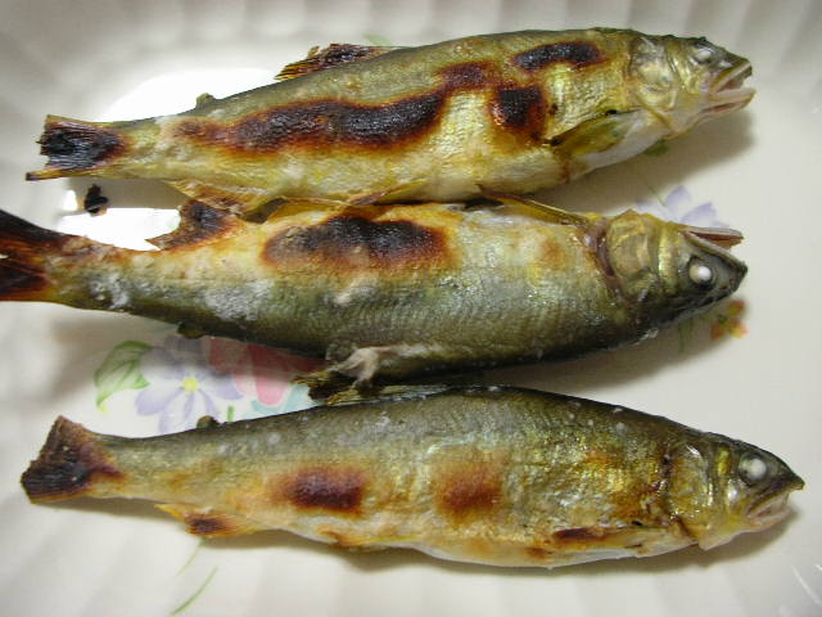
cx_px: 411
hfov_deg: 52.6
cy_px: 308
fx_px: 831
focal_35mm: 35
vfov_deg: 40.7
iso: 77
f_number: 2.8
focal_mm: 5.8
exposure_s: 1/5.9
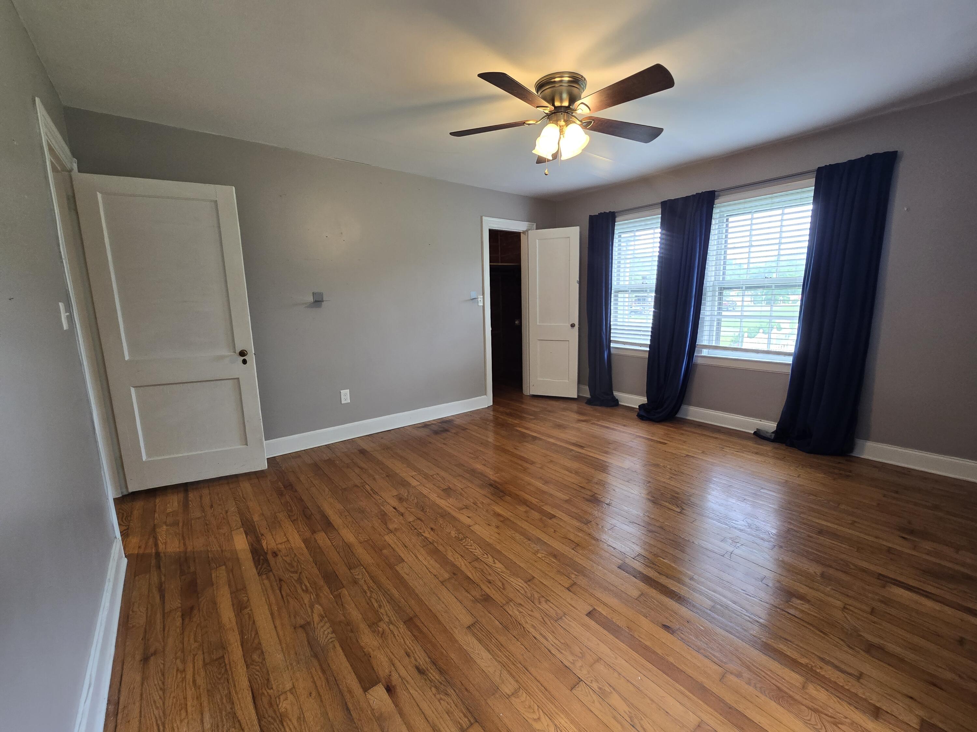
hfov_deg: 106.2
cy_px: 366
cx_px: 488
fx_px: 367
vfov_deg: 89.9
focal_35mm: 13
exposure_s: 1/60
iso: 125
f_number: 2.2
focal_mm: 2.2
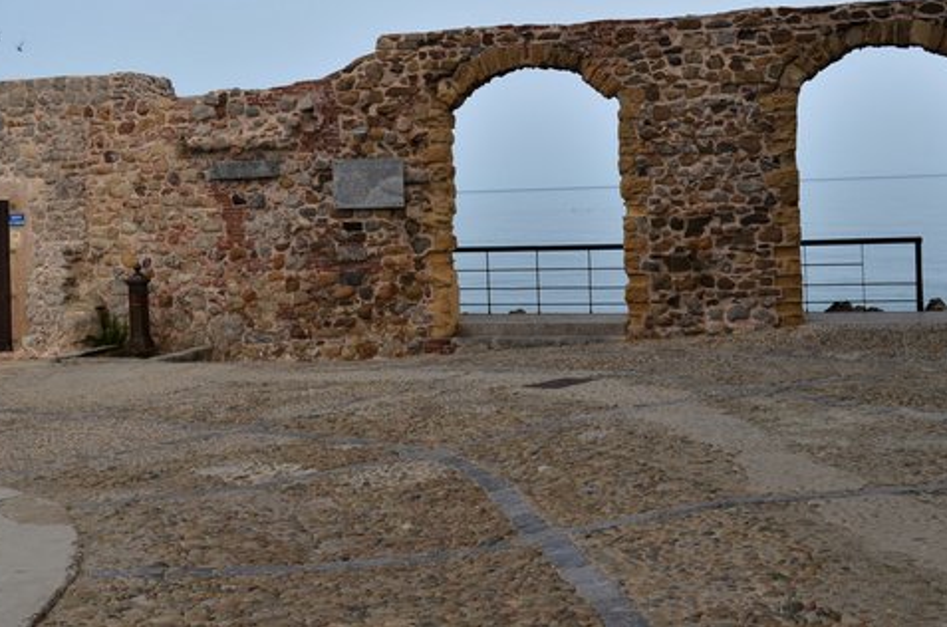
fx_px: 1387
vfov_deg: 25.1
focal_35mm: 53
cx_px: 351
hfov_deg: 37.5
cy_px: 139
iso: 250
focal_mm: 21
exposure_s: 1/160
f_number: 9
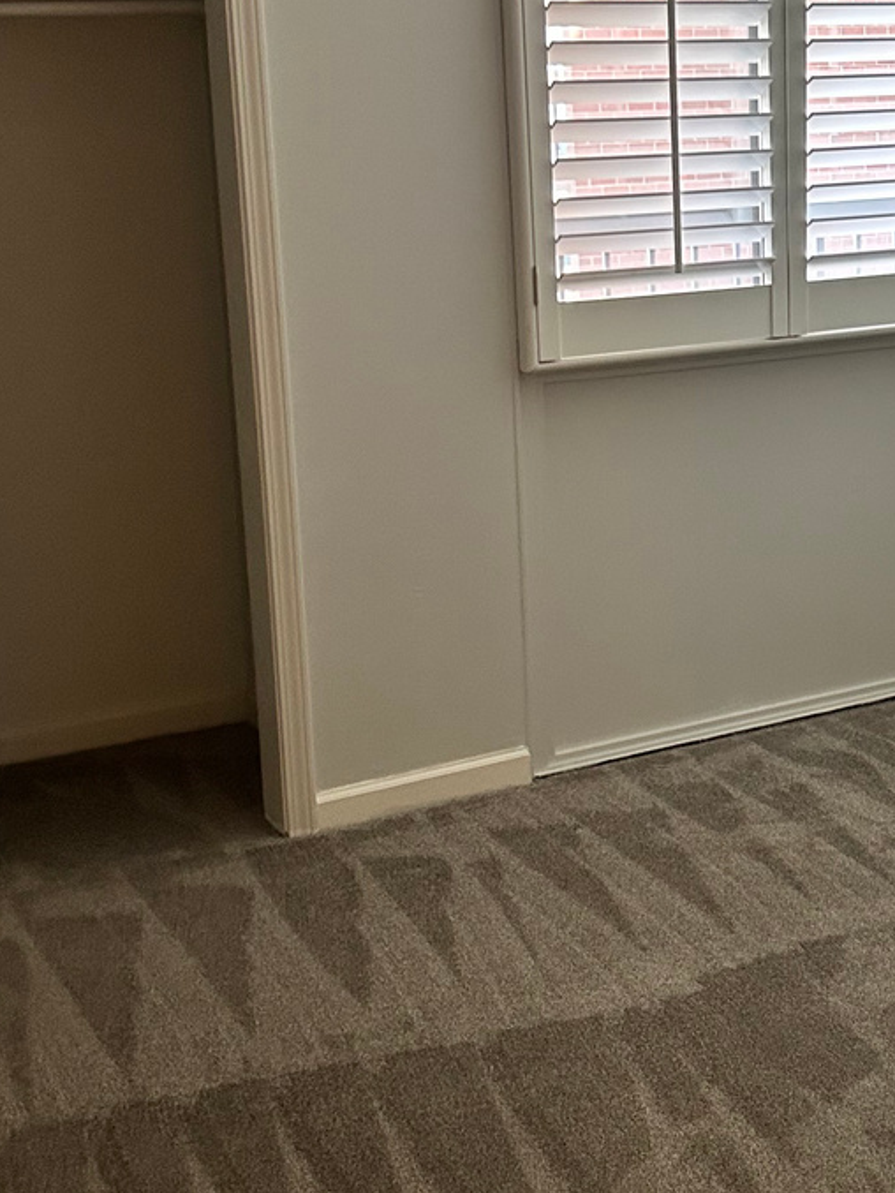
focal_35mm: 59
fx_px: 2033
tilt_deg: -13.4
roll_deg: -0.6
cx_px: 862
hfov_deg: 23.9
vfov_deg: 32.6
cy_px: 513
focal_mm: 5.7
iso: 200
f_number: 1.5
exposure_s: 1/60
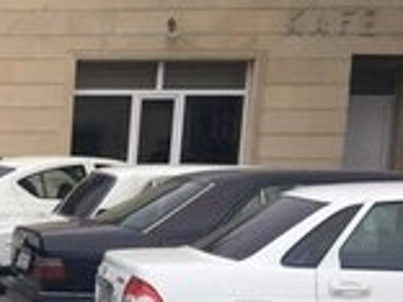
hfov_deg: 13.9
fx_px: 1432
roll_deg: -1.3
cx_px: -364
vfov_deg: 11.7
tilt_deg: -9.2
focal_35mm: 123
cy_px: 412
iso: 32
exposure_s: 1/100
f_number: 2.2
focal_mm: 4.15
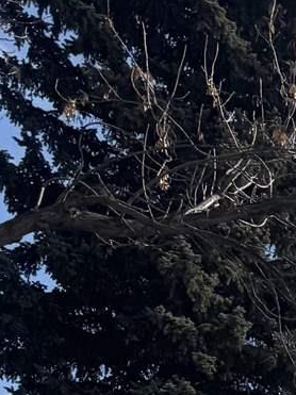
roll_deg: -2.6
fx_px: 1700
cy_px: 859
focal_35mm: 149
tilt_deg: +7.5
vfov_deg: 11.5
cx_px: 901
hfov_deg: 8.3
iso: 100
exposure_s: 1/9091
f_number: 1.78
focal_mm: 6.76
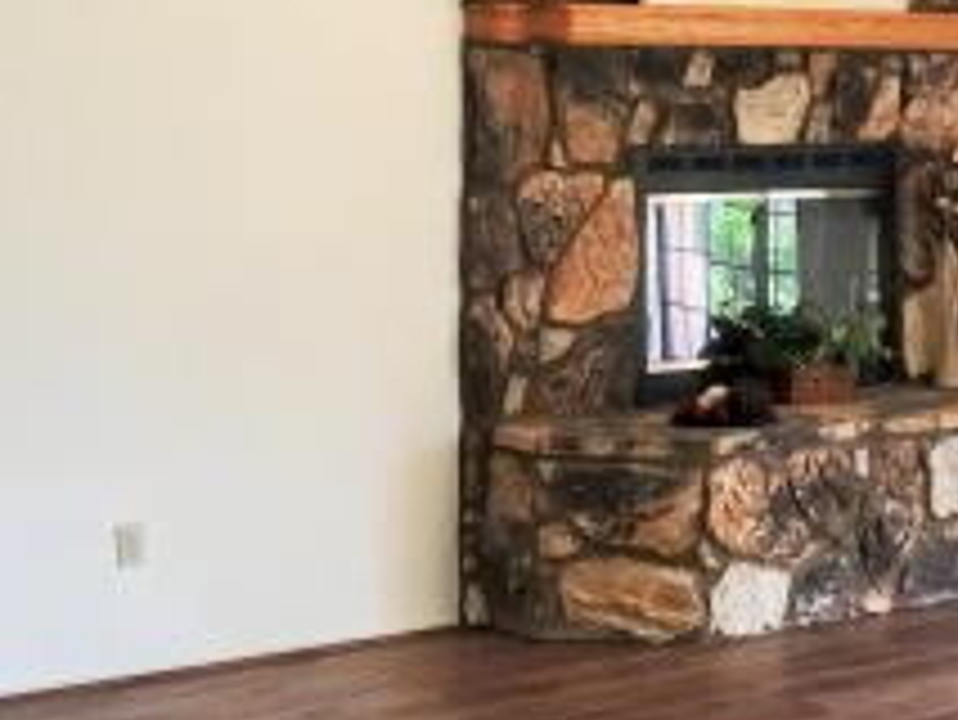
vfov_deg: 16.9
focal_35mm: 87
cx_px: 1070
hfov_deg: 21.3
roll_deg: -1.7
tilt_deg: -2.4
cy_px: 198
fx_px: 2409
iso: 50
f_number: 2.2
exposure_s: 1/15
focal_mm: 4.15
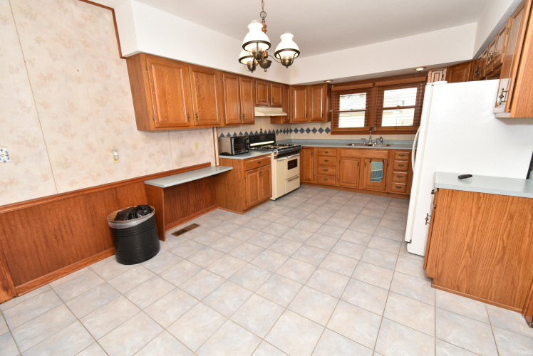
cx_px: 266
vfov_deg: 77.4
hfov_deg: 100.3
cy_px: 178
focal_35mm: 15
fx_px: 222
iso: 400
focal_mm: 10
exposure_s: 1/80
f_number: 7.1
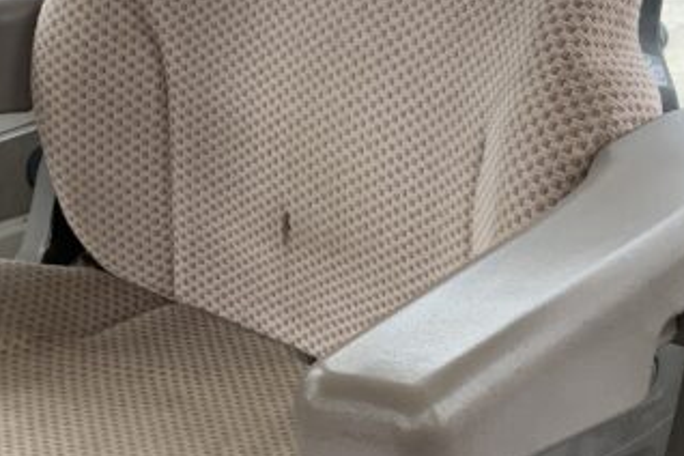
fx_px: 1843
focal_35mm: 97
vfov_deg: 14.1
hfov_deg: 20.9
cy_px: 228
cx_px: 222
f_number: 1.8
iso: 16
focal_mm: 3
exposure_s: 1/217
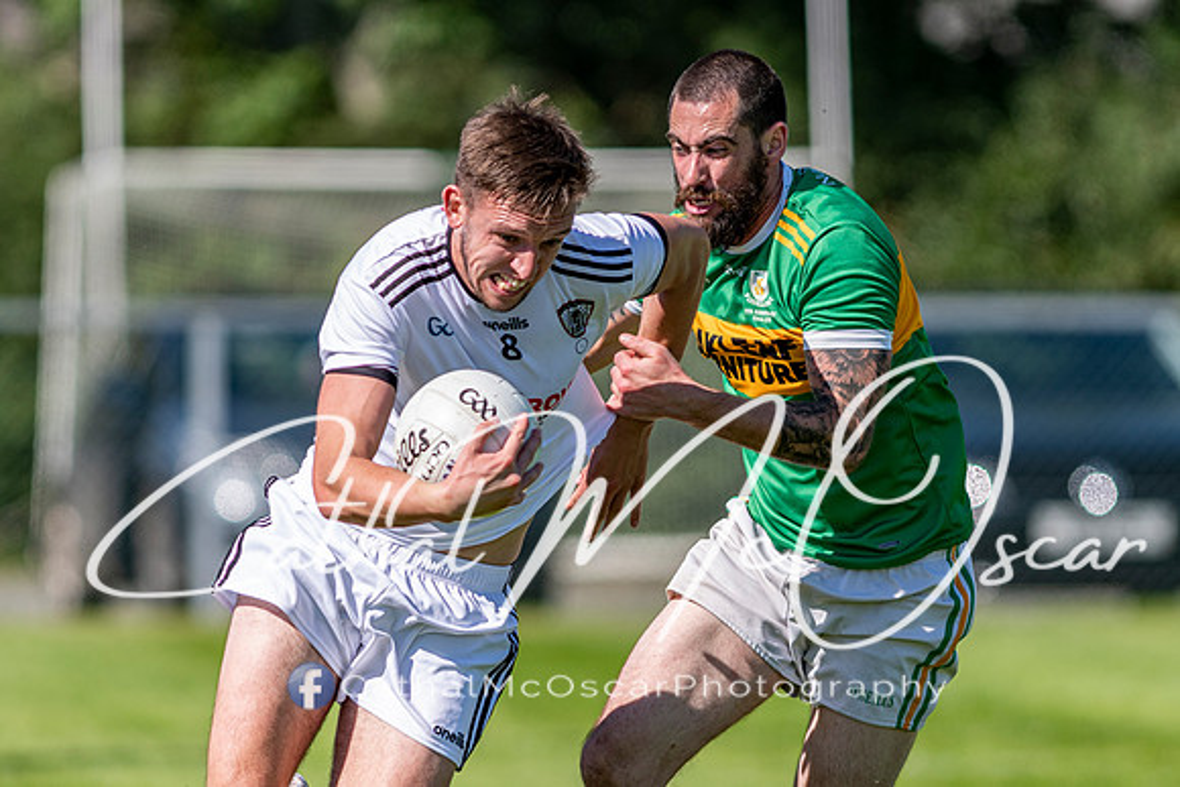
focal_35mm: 621
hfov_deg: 3.3
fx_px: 20351
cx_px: 457
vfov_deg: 2.2
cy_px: 490
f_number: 2.8
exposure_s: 1/2000
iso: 100
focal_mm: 300
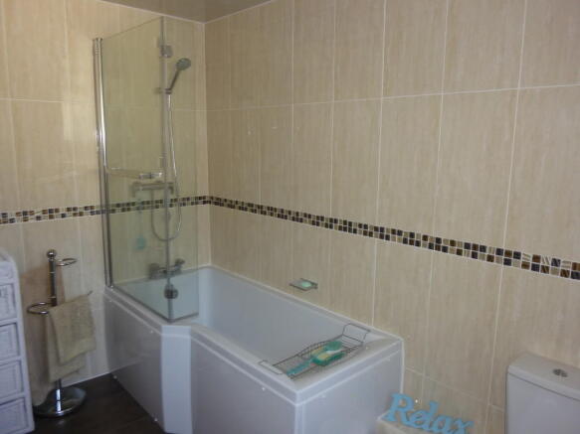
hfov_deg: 69.4
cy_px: 217
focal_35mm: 25
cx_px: 290
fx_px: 419
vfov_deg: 54.9
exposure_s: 1/30
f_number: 3.3
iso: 100
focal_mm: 4.5
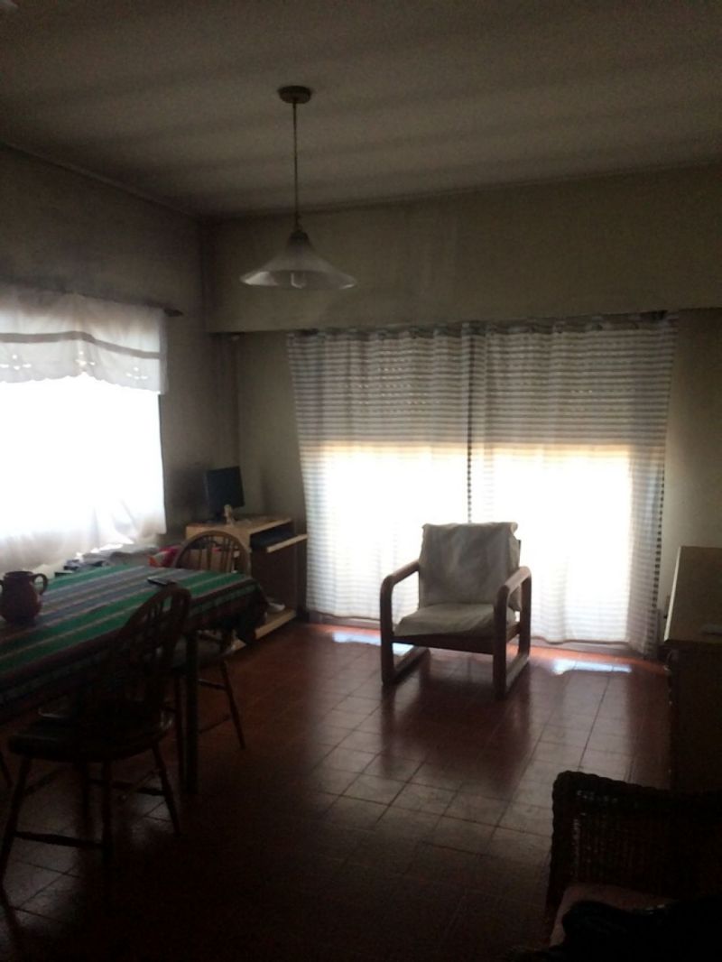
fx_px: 806
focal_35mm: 29
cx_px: 361
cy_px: 481
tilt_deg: -5.5
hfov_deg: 48.2
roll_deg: +2.4
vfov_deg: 61.6
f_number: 2.2
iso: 160
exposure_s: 1/100
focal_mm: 4.15
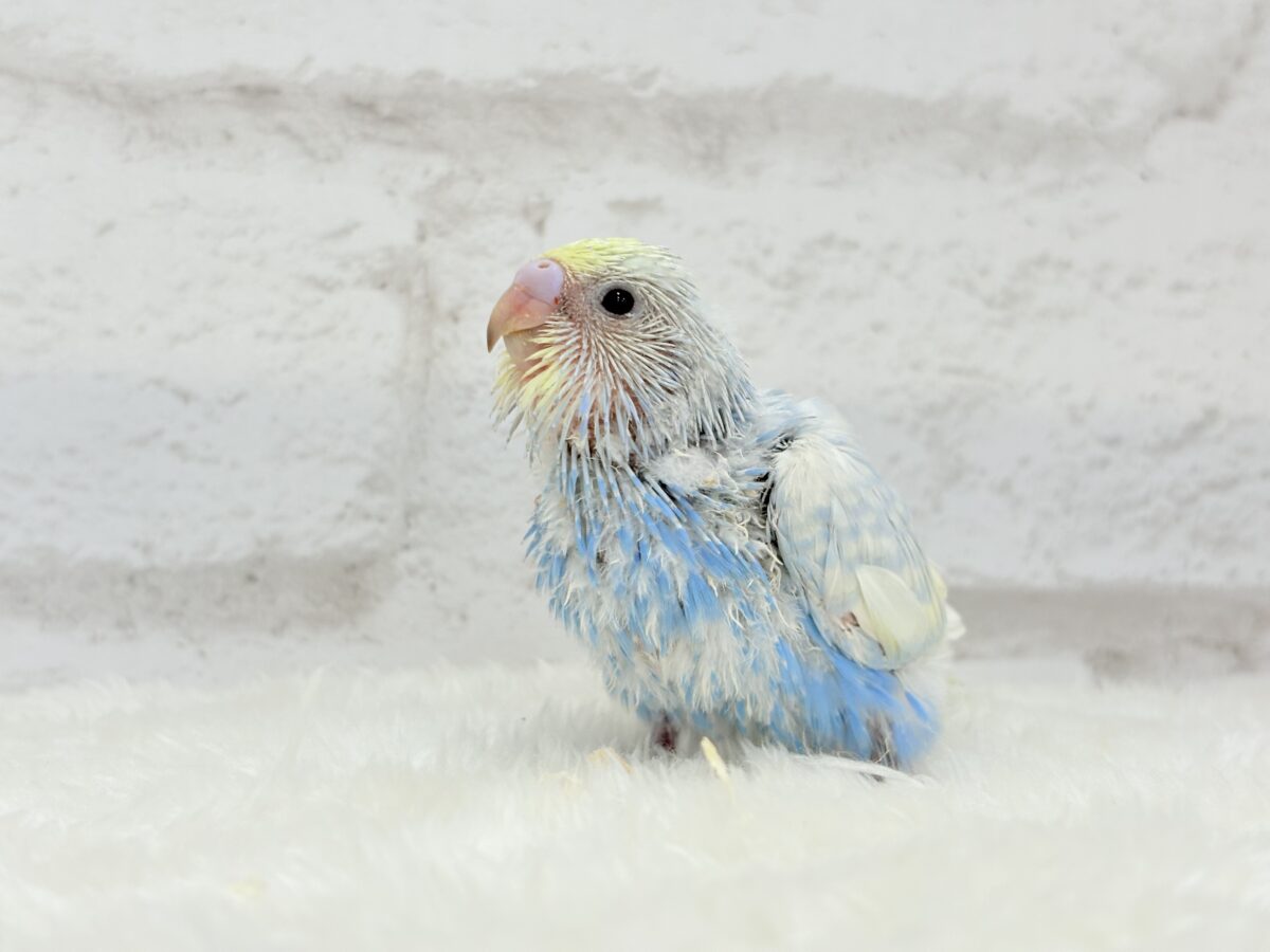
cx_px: 635
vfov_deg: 28.0
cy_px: 476
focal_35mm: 52
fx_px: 1908
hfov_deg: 36.8
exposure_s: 1/100
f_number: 1.6
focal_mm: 5.96
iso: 64
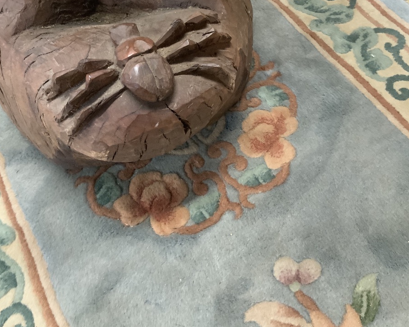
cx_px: 204
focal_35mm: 38
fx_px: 460
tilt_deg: -55.5
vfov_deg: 38.2
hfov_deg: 47.9
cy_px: 83
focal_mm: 3
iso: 320
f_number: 1.8
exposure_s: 1/53
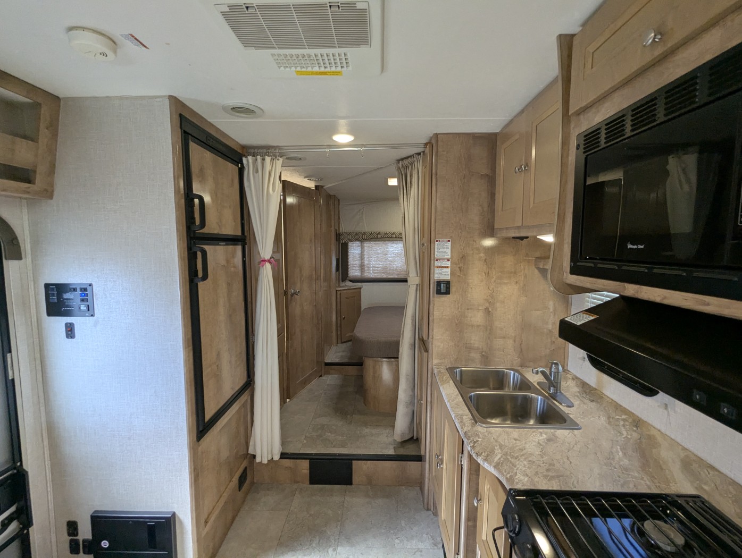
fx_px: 343
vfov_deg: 78.2
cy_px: 279
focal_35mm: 16
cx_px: 371
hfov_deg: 94.4
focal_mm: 2.35
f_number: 2.2
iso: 281
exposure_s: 1/168
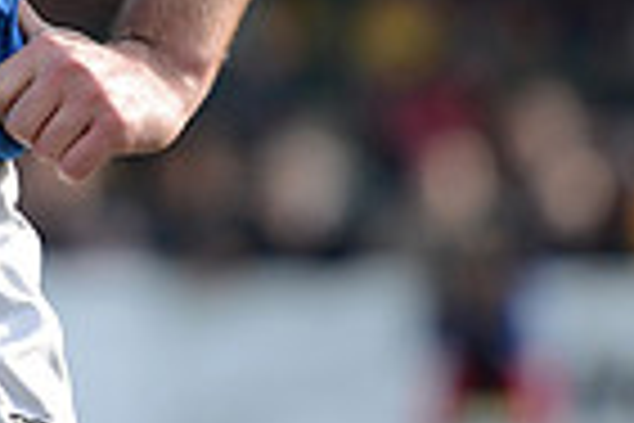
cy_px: -290
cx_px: -76
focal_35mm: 800
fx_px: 14088
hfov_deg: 2.6
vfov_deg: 1.7
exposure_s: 1/800
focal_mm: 195
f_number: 2.8
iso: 250
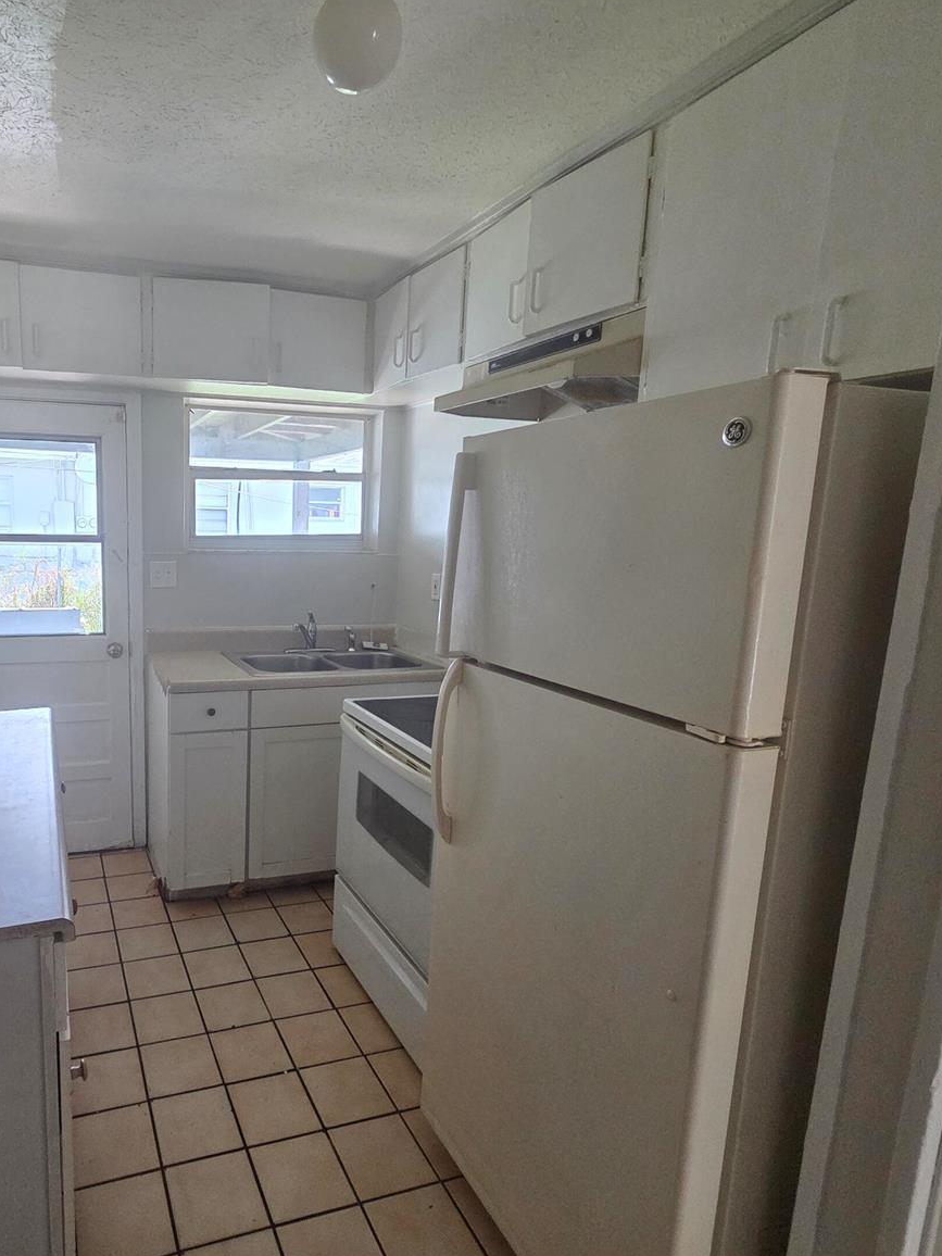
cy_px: 642
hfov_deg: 67.2
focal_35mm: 18
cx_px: 240
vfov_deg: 87.7
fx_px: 653
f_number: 2.2
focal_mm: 2.2
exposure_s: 1/359
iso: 640
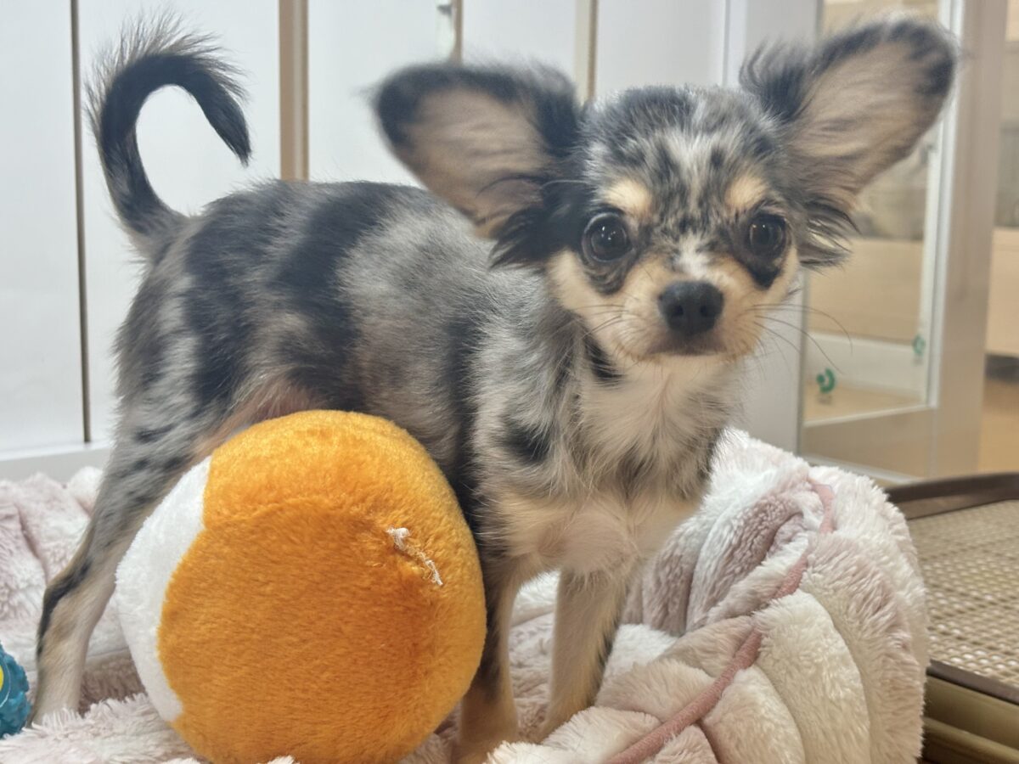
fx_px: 1531
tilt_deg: -10.0
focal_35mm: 52
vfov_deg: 28.0
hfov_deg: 36.8
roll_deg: -0.8
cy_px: 382
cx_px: 510
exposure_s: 1/100
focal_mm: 5.96
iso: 80
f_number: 1.6
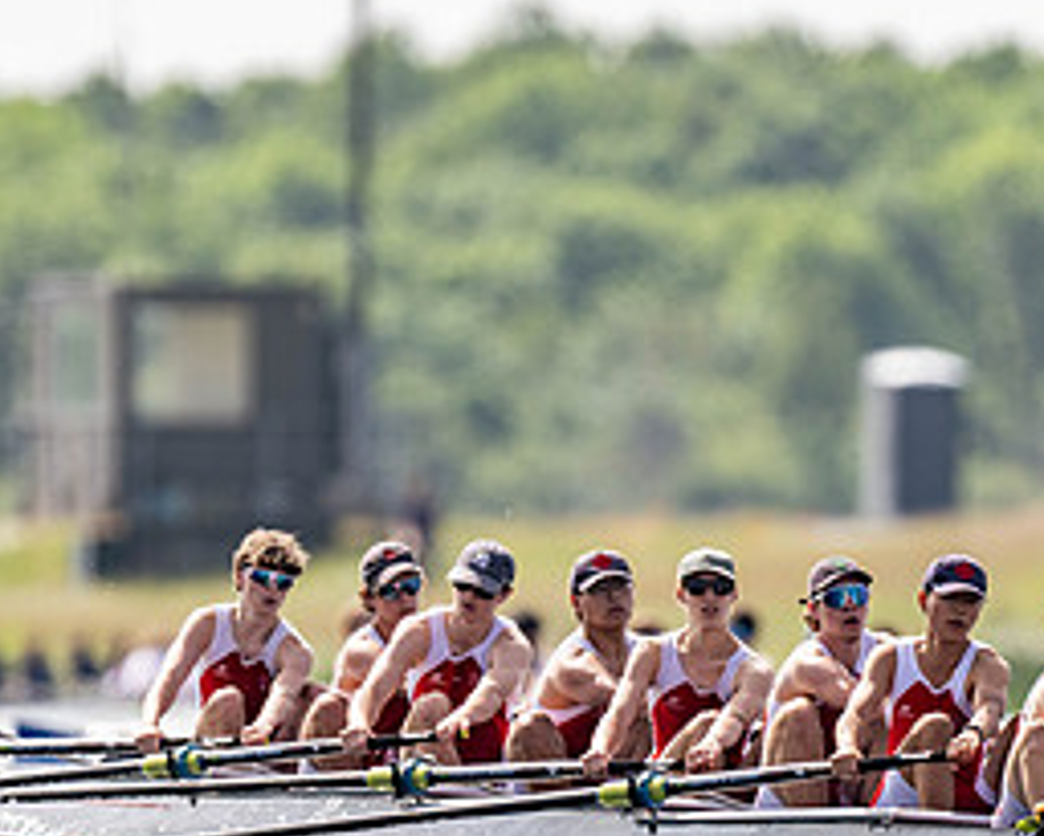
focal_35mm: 1277
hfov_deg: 1.5
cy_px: 699
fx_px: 39472
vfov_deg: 1.2
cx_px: 620
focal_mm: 600
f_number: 4
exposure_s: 1/2500
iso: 140
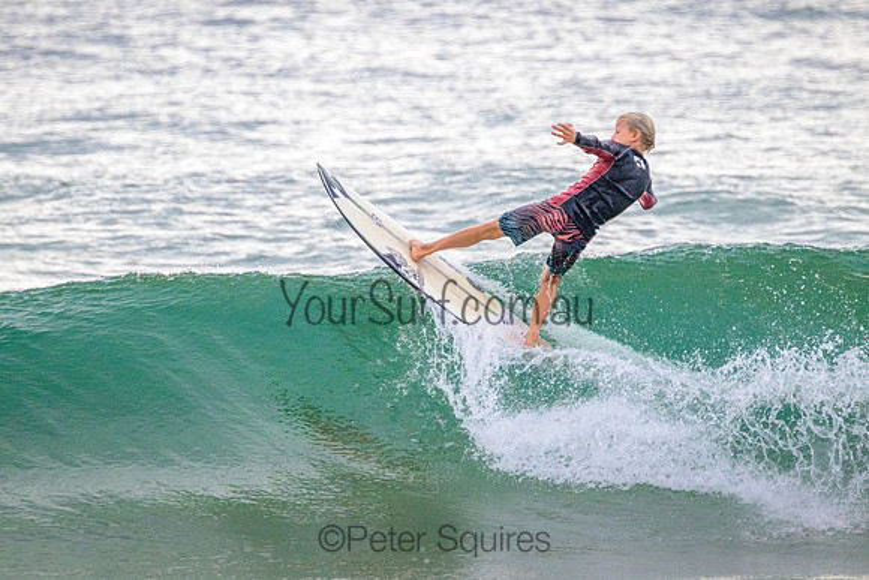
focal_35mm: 910
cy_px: 250
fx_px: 21970
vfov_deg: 1.5
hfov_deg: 2.3
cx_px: 434
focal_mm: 800
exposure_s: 1/2000
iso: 2800
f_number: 11
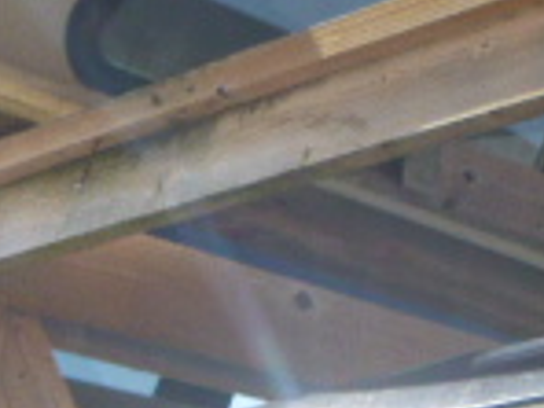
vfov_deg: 10.8
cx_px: 875
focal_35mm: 134
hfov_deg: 13.6
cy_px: 555
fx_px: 2106
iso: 100
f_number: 4.2
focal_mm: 5.5
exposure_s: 1/160
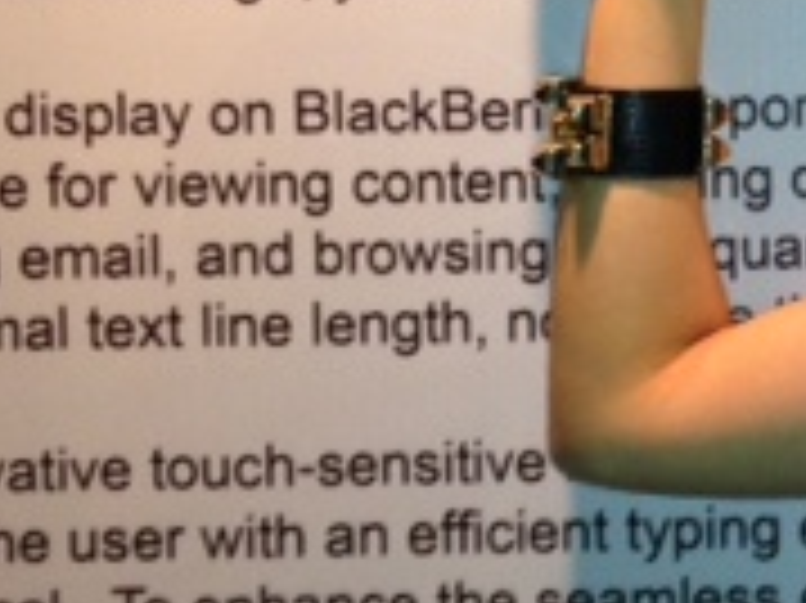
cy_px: 198
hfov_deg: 15.8
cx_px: 1072
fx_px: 2746
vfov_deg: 12.5
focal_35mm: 118
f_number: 2.4
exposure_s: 1/20
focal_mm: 4.12
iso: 125
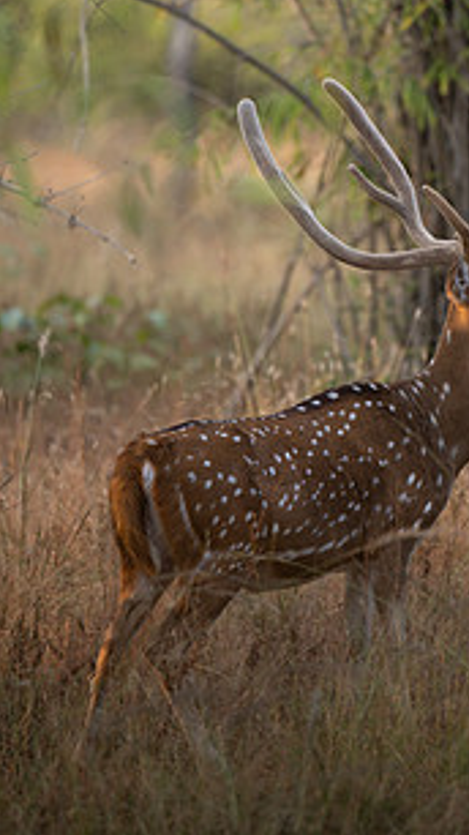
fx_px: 6813
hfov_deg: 3.9
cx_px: 339
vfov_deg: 7.0
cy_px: 251
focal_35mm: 308
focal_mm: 200
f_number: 2.8
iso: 400
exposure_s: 1/1000
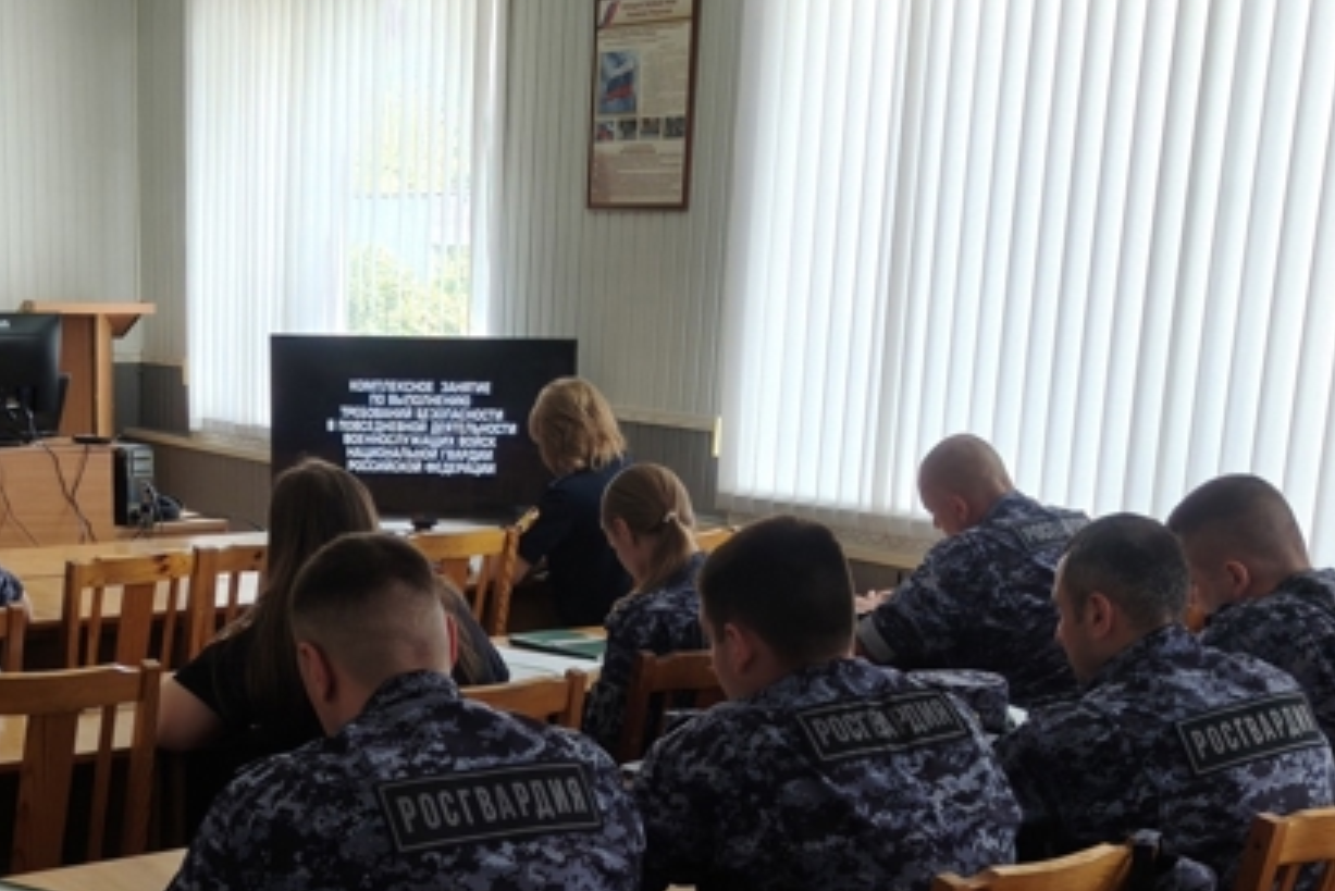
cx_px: 473
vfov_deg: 29.6
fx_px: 1632
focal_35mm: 44
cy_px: 757
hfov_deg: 44.0
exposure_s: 1/120
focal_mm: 5.59
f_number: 1.8
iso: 320
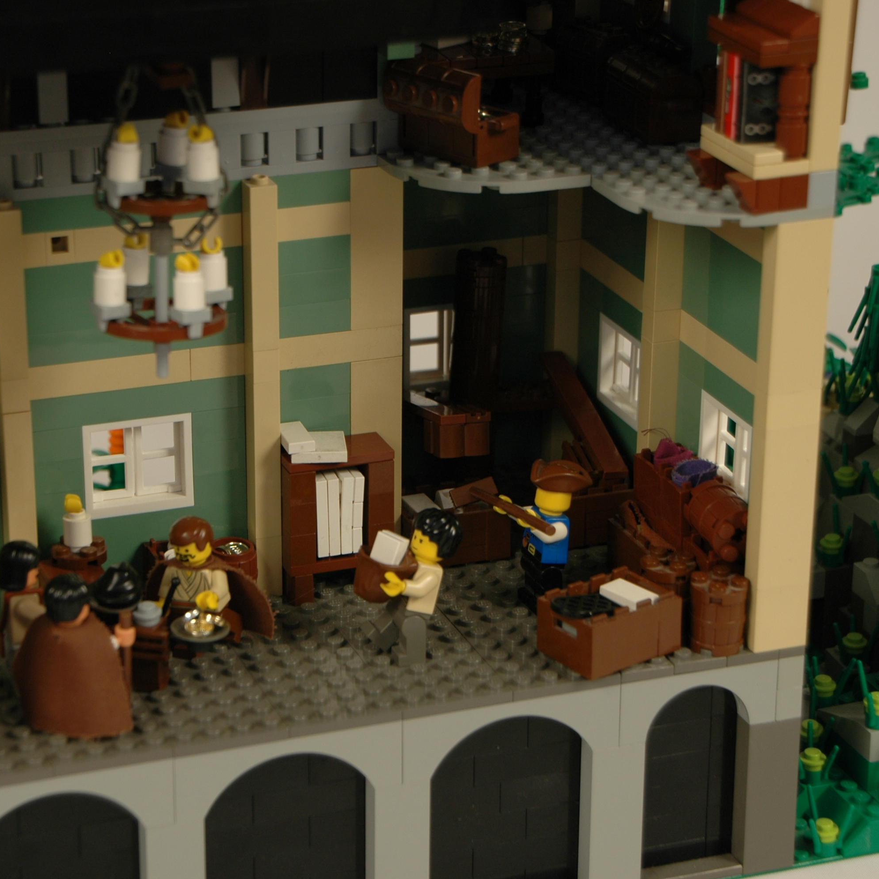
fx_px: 3035
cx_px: 350
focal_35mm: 106
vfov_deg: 16.5
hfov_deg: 16.5
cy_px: 439
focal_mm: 55
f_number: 4.8
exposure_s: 1/80
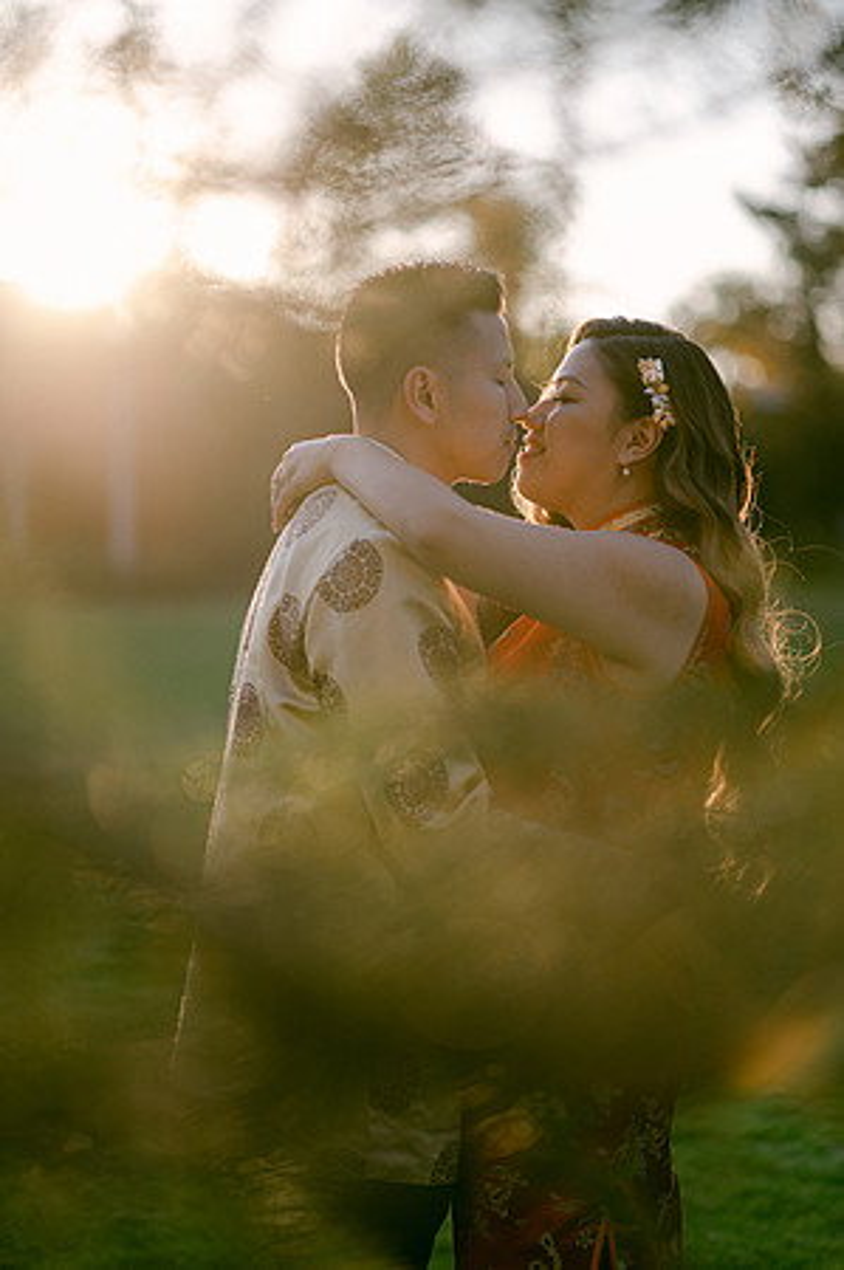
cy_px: 635
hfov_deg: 16.0
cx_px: 422
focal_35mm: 85
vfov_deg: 23.9
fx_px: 2996
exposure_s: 1/1600
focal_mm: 85
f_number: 2
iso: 200
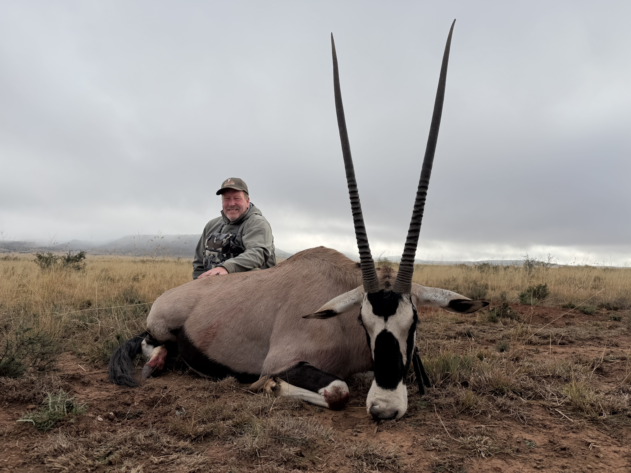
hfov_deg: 71.6
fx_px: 437
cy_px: 236
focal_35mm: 24
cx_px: 316
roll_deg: -1.4
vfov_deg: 56.8
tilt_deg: +3.7
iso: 80
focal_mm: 6.76
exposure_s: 1/3953
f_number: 1.78
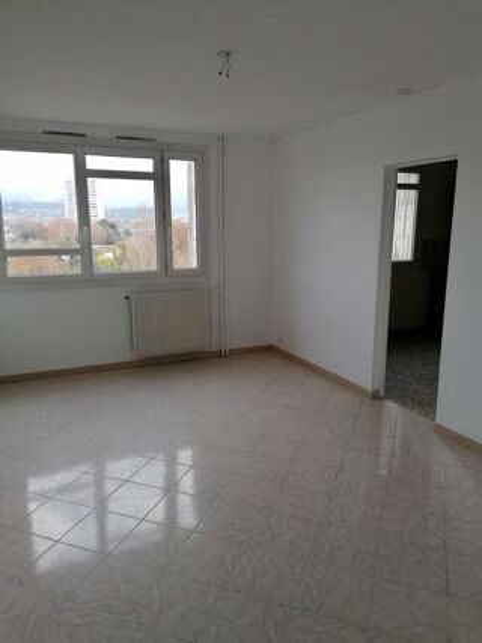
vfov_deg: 65.3
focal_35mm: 27
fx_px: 502
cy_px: 322
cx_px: 241
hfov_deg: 51.3
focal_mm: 4.75
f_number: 1.8
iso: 100
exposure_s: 1/100
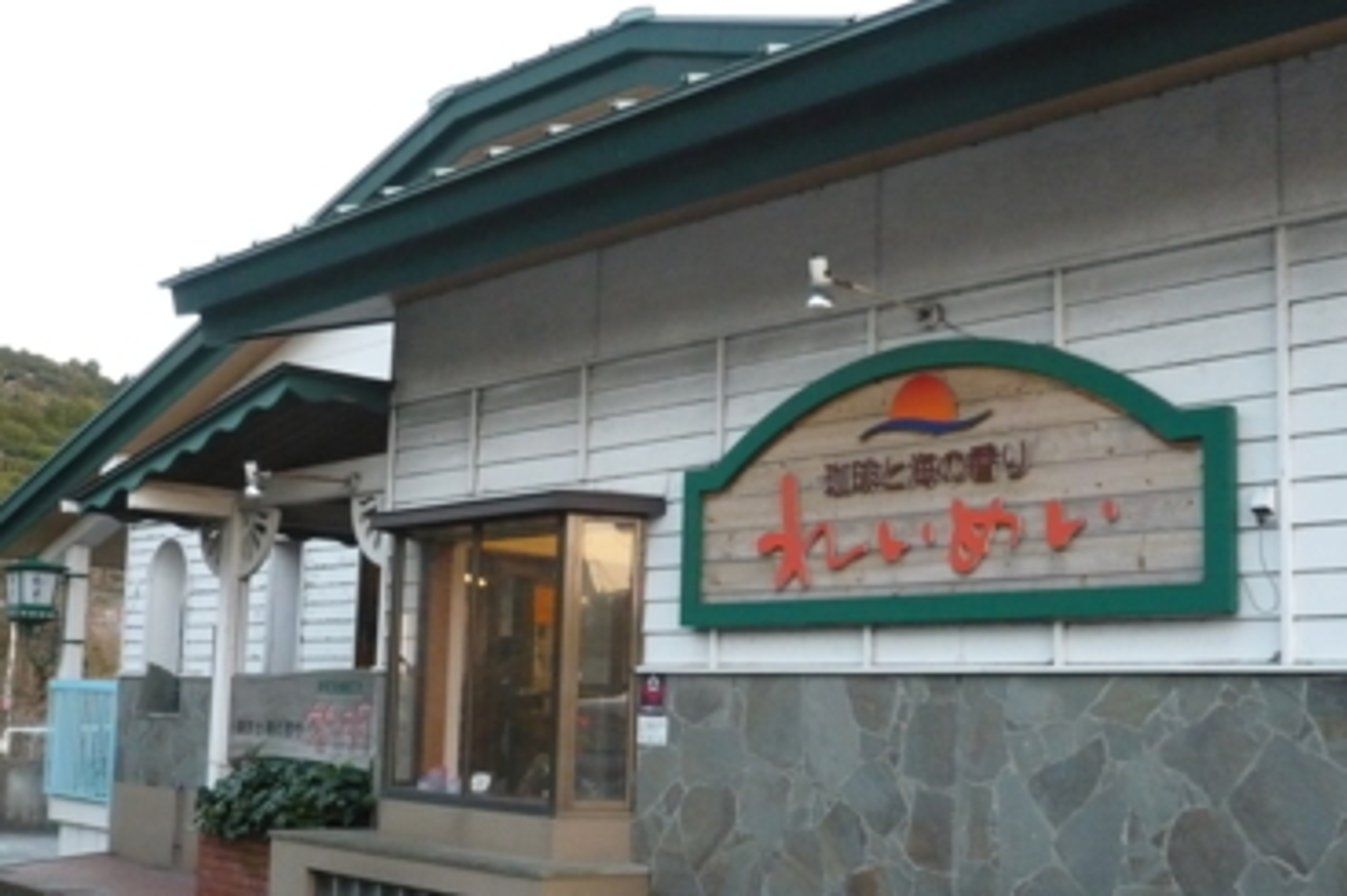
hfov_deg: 45.4
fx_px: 1608
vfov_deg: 31.1
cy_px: 505
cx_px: 688
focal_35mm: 43
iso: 400
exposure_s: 1/60
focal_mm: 6.2
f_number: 3.2
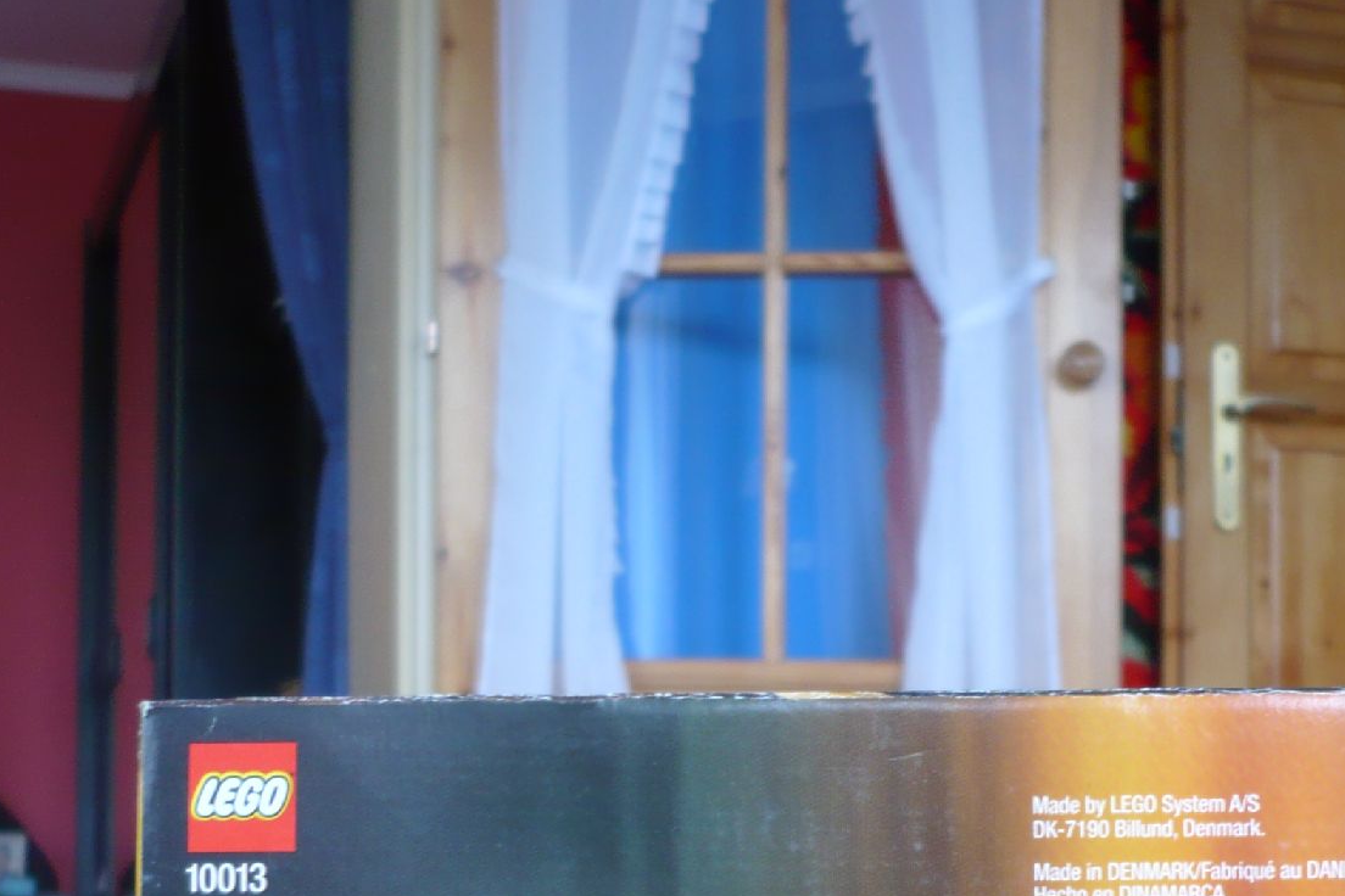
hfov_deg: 30.9
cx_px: 783
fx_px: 2428
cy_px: 875
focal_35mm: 65
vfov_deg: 20.3
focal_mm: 5.8
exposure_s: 1/13
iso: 100
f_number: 2.8
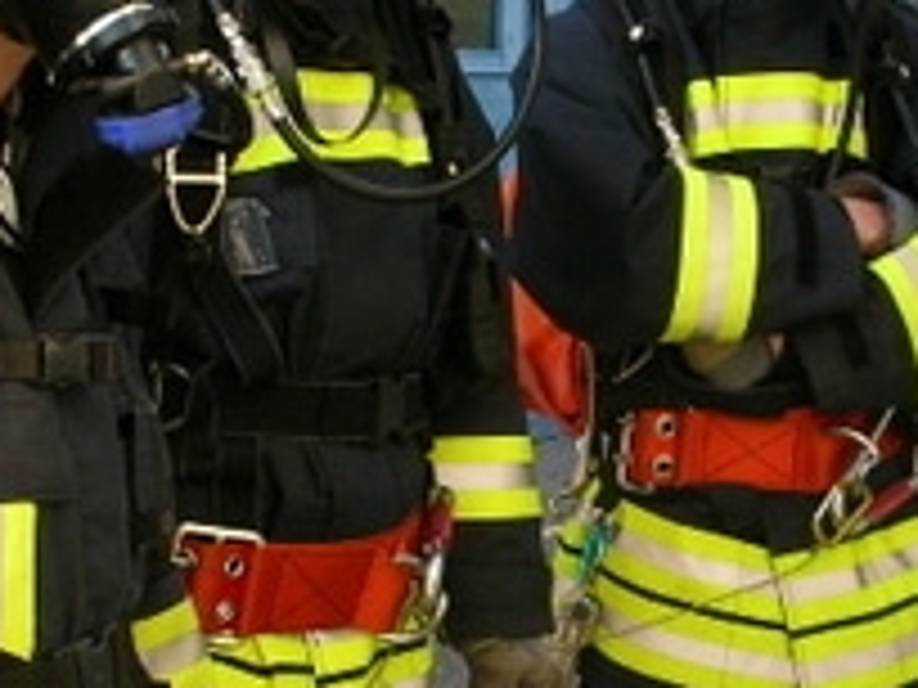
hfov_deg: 17.8
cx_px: 225
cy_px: 328
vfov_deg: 13.5
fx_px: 2917
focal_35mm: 110
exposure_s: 1/152
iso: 50
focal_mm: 5.8
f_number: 3
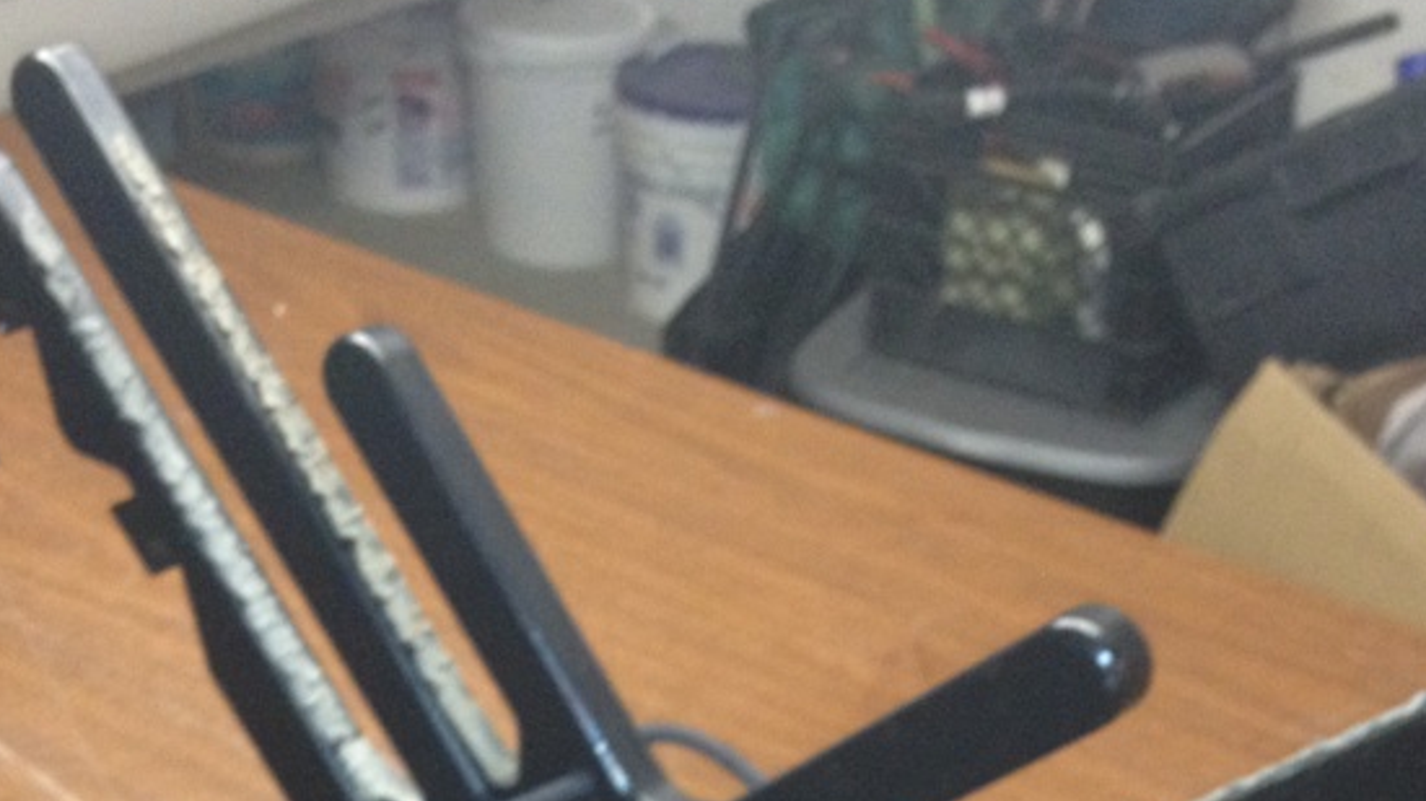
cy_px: 957
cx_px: 664
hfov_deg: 29.7
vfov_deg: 16.3
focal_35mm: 71
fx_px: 2684
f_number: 2.4
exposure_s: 1/20
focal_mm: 4.28
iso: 250
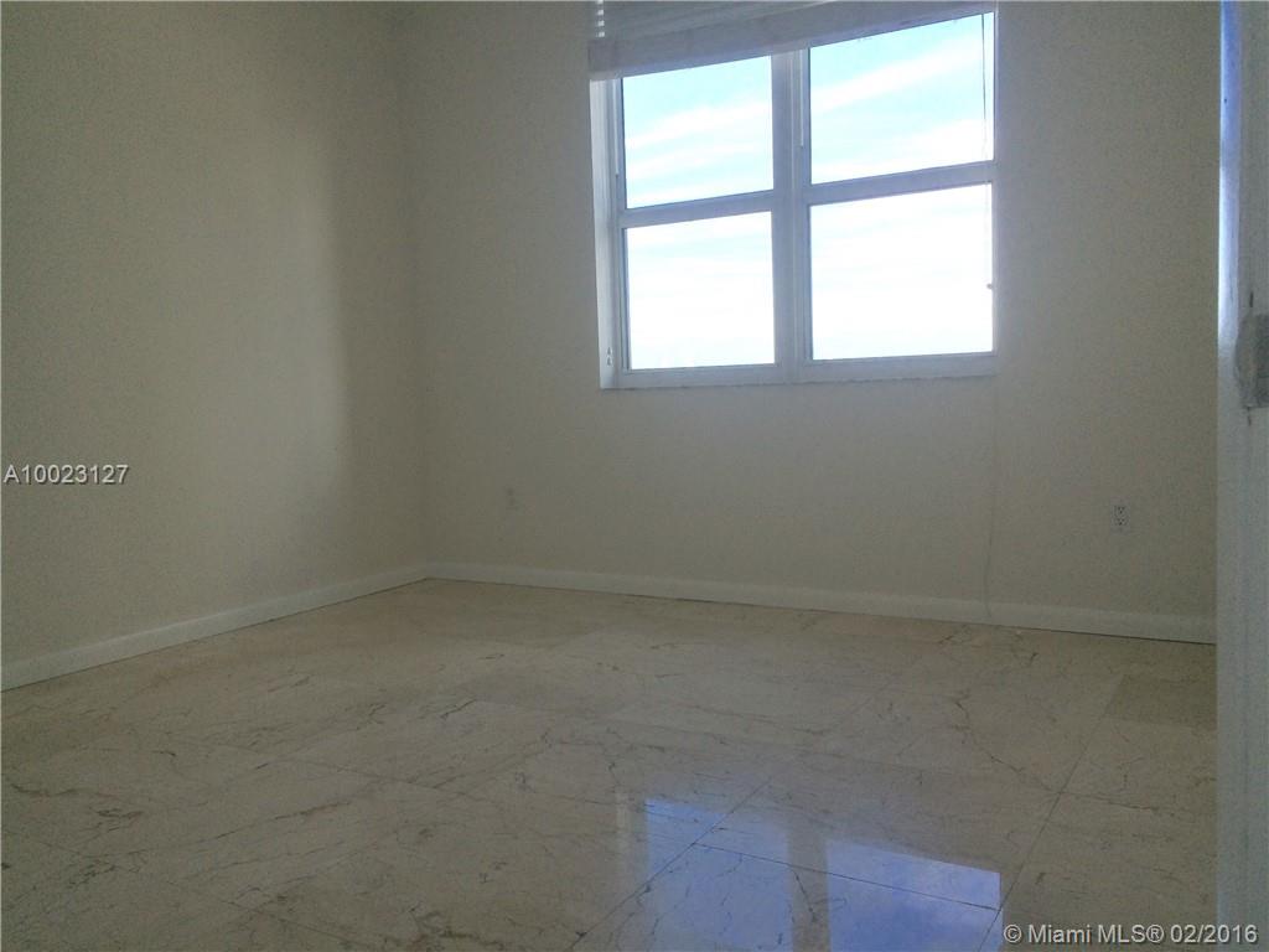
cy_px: 476
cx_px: 634
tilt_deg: -4.6
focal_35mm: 29
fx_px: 1063
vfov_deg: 48.2
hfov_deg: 61.7
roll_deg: +3.9
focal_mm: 4.15
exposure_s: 1/410
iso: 32
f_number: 2.2
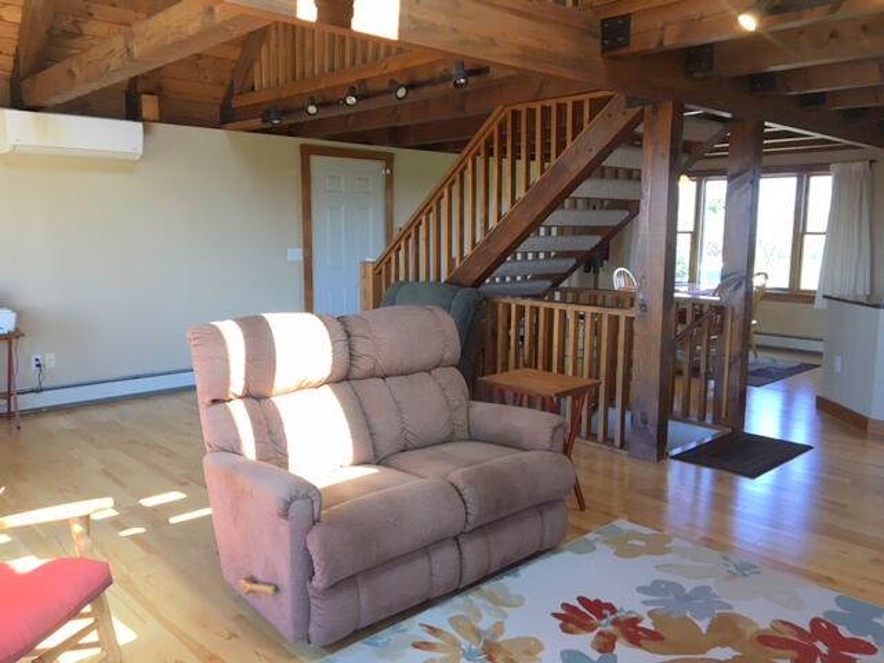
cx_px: 442
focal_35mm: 29
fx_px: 741
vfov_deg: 48.2
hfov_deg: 61.7
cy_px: 332
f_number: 2.2
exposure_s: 1/40
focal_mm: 4.15
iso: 25
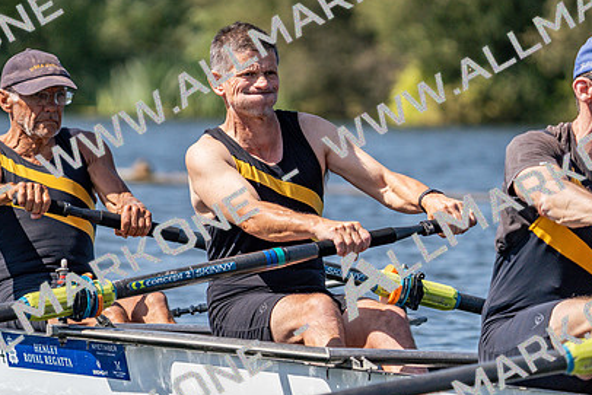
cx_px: 216
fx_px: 6925
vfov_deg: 3.3
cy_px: 183
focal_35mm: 421
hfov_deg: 4.9
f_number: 5.6
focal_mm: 295
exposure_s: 1/2000
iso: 320
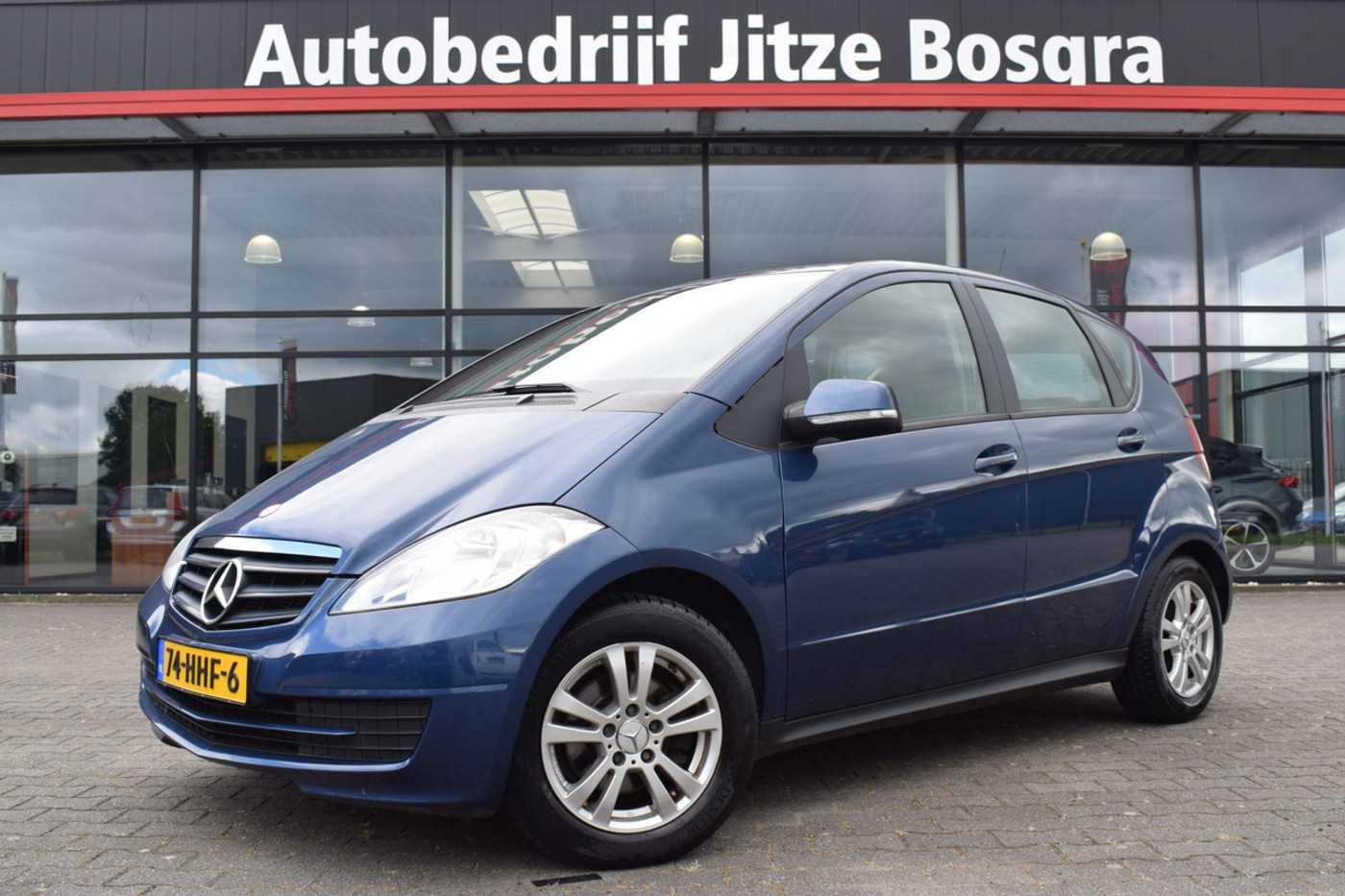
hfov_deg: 55.1
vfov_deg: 38.4
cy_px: 448
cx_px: 672
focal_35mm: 34
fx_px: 1289
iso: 400
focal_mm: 23
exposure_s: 1/250
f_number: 8
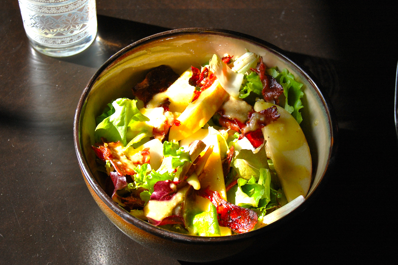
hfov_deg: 26.7
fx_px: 839
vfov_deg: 17.9
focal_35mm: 76
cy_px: 130
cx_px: 200
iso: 200
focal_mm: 48
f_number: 8
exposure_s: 1/250
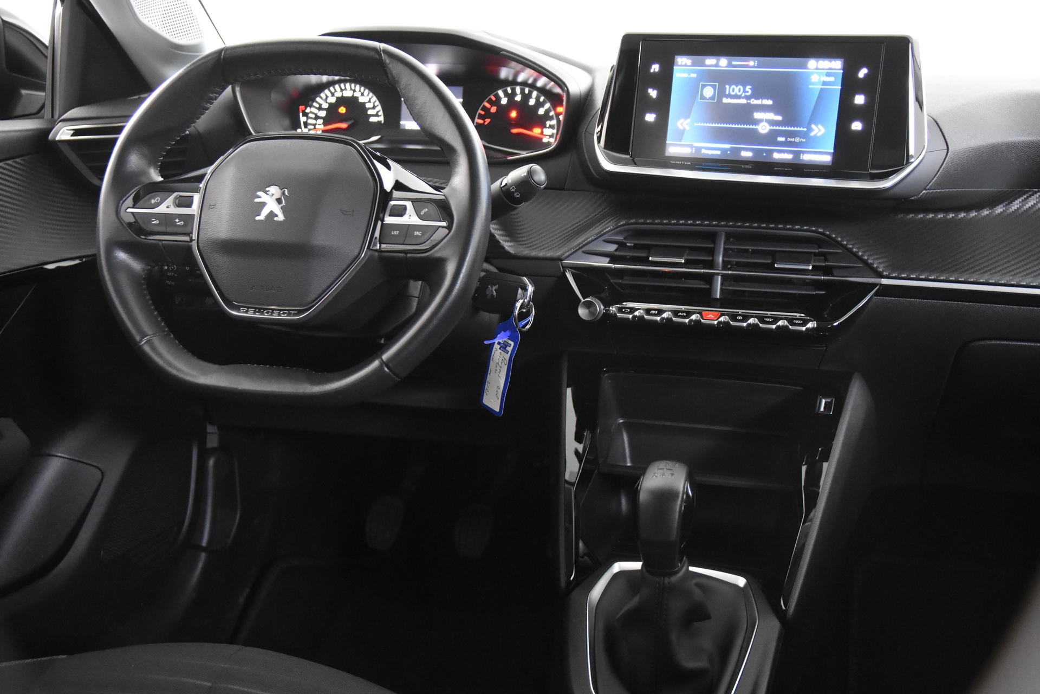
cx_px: 520
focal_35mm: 39
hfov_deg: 49.6
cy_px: 347
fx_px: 1127
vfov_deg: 34.2
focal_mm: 26
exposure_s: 1/40
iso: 5000
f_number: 3.2
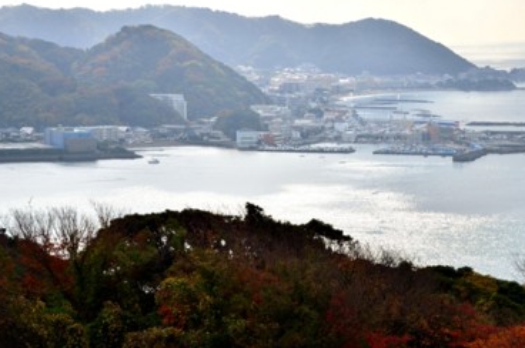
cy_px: 173
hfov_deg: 20.2
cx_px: 281
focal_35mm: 101
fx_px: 1470
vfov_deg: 13.5
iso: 100
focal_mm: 62
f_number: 11
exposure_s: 1/180
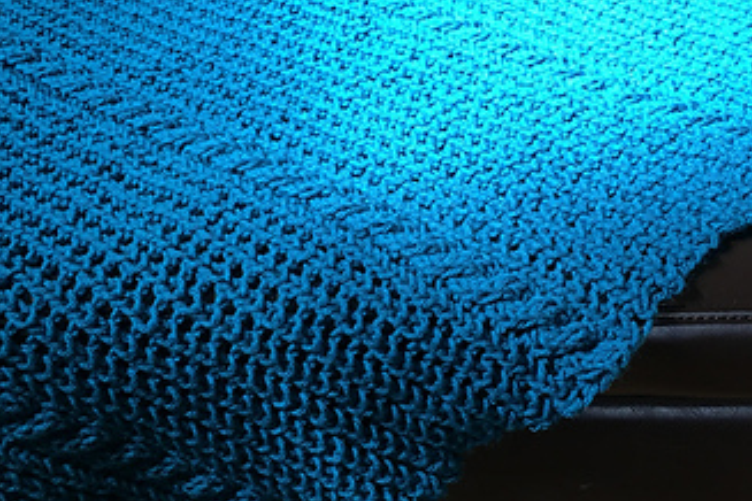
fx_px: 1232
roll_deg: -1.9
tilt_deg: -36.6
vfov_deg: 23.0
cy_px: 230
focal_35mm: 59
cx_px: 393
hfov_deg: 33.9
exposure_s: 1/15
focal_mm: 4.15
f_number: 2.2
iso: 32
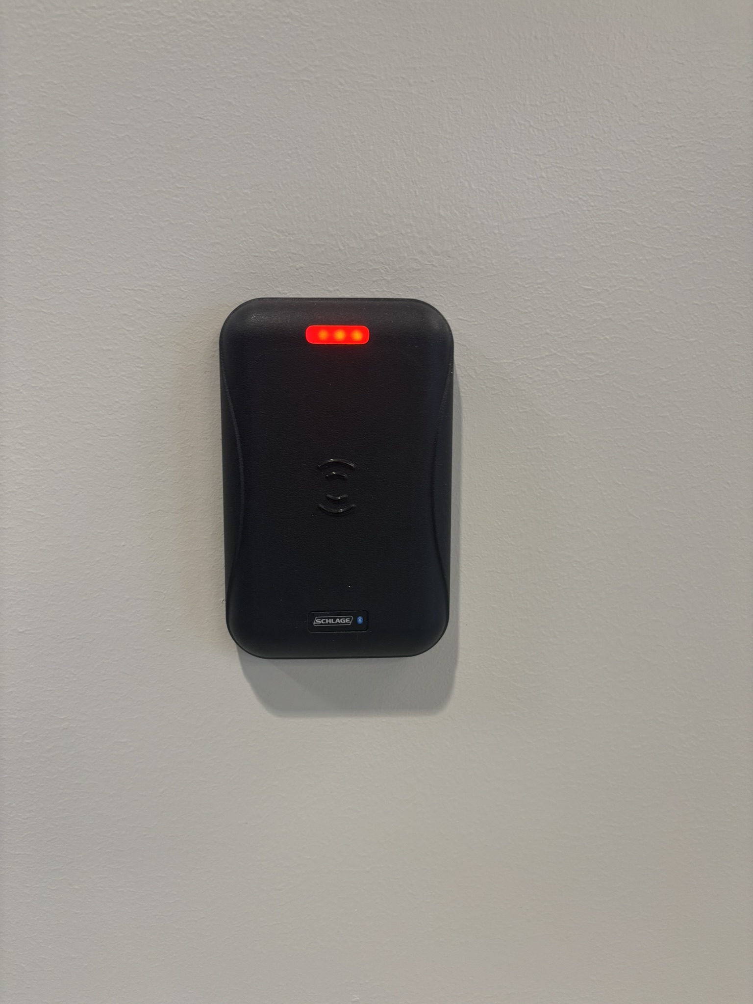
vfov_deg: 67.3
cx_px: 376
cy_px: 502
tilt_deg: -7.0
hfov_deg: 53.1
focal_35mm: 26
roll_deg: +0.7
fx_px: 754
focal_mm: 5.96
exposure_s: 1/60
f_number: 1.6
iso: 64
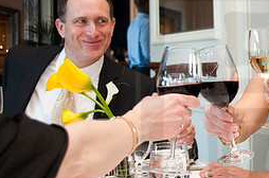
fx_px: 716
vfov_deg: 14.1
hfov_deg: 20.4
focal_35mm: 96
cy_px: 49
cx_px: 287
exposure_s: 1/60
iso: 800
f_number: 4
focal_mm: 28
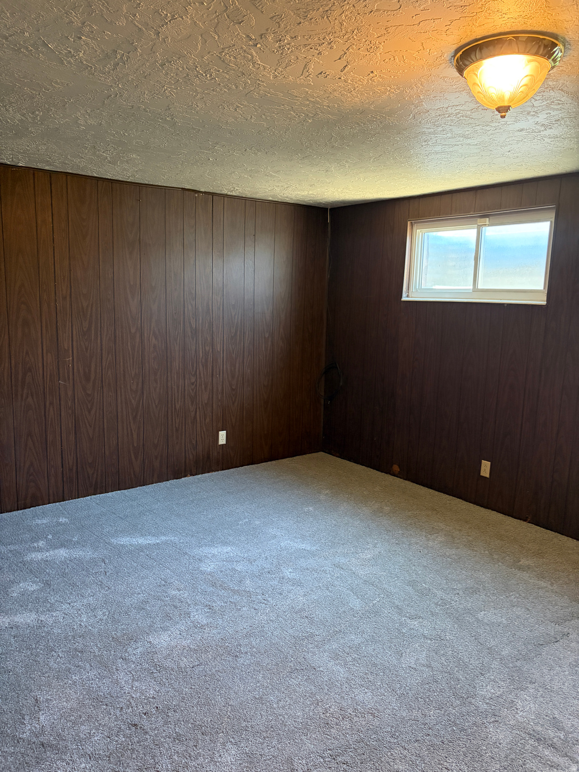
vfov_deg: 67.3
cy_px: 386
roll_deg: -1.6
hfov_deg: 53.1
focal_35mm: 26
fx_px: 580
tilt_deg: -9.4
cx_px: 290
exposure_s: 1/40
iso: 500
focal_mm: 5.96
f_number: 1.6
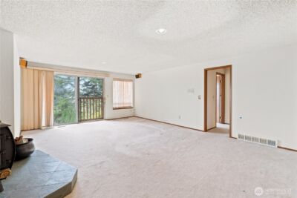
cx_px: 148
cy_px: 99
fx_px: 132
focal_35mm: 16
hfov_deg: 96.7
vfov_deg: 73.8
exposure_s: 1
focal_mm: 16
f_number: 8
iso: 125
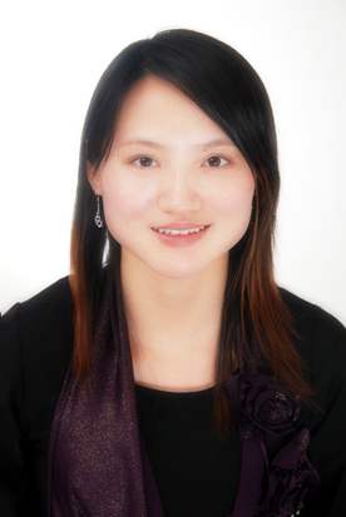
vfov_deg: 27.0
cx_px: 173
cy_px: 258
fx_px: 1079
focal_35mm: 75
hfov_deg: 18.2
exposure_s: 1/125
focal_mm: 50
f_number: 4
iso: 200
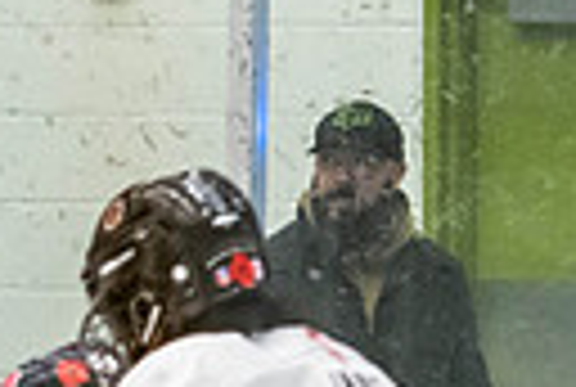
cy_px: 808
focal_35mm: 751
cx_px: -490
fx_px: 12044
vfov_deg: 1.8
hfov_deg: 2.7
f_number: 2.8
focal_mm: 112
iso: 2200
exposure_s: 1/640
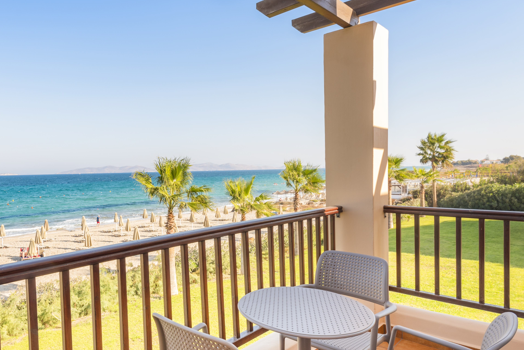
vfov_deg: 51.3
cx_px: 171
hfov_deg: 69.3
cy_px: 185
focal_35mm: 25
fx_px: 364
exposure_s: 1/80
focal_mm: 16
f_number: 8
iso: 80
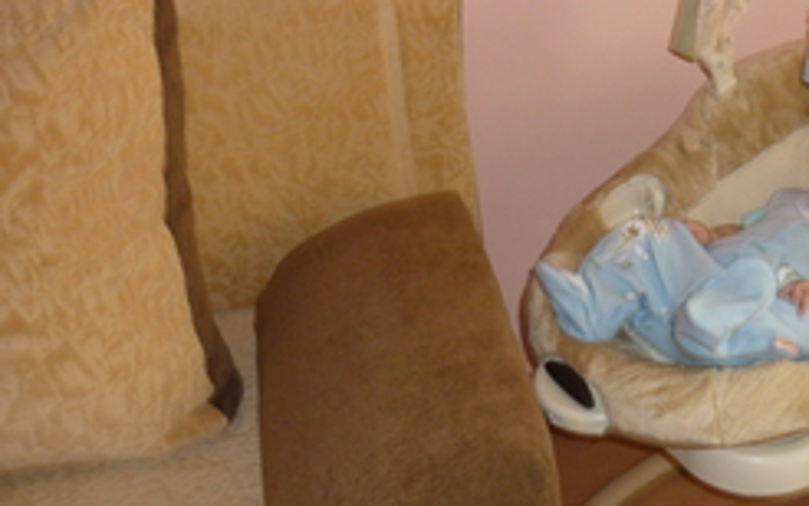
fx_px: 1412
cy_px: 210
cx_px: 723
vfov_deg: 20.3
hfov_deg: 30.6
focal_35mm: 64
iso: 100
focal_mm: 5.5
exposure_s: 1/30
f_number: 2.8
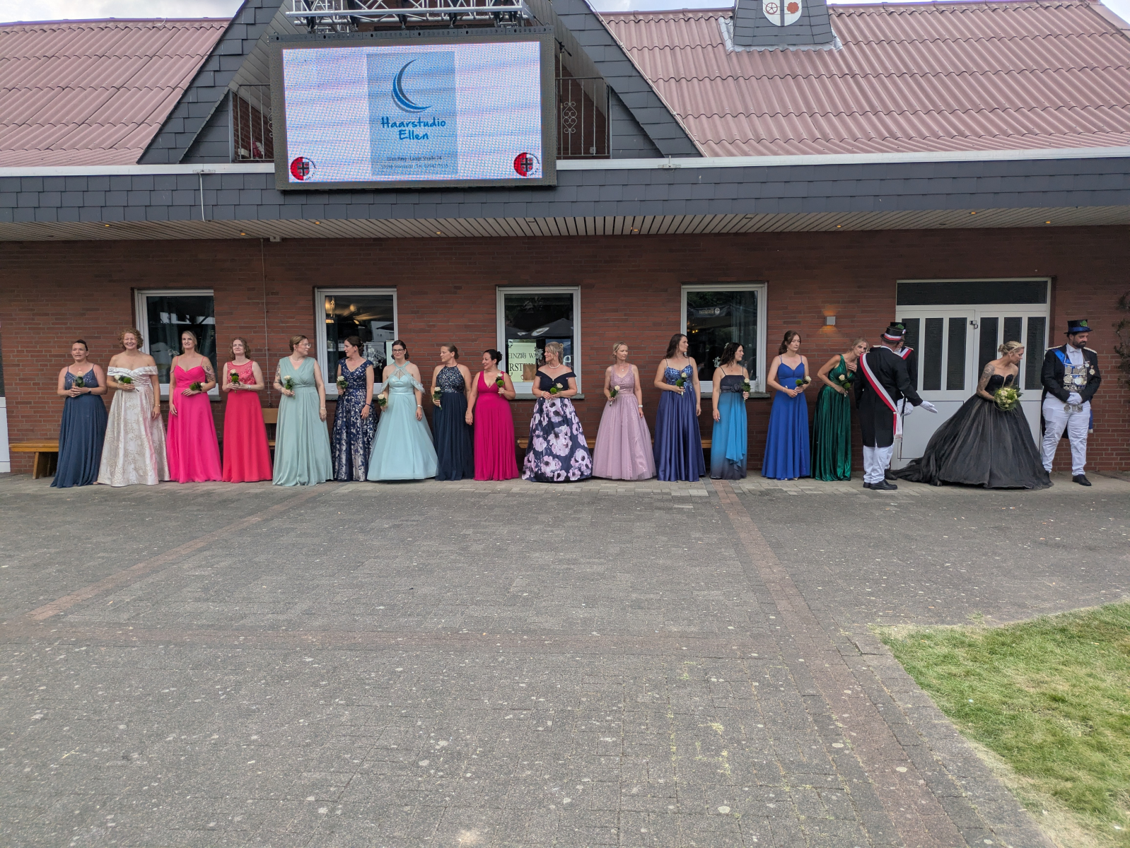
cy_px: 424
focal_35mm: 25
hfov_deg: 69.4
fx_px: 816
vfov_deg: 54.9
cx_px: 565
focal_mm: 5.43
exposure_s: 1/1060
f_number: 1.89
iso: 46
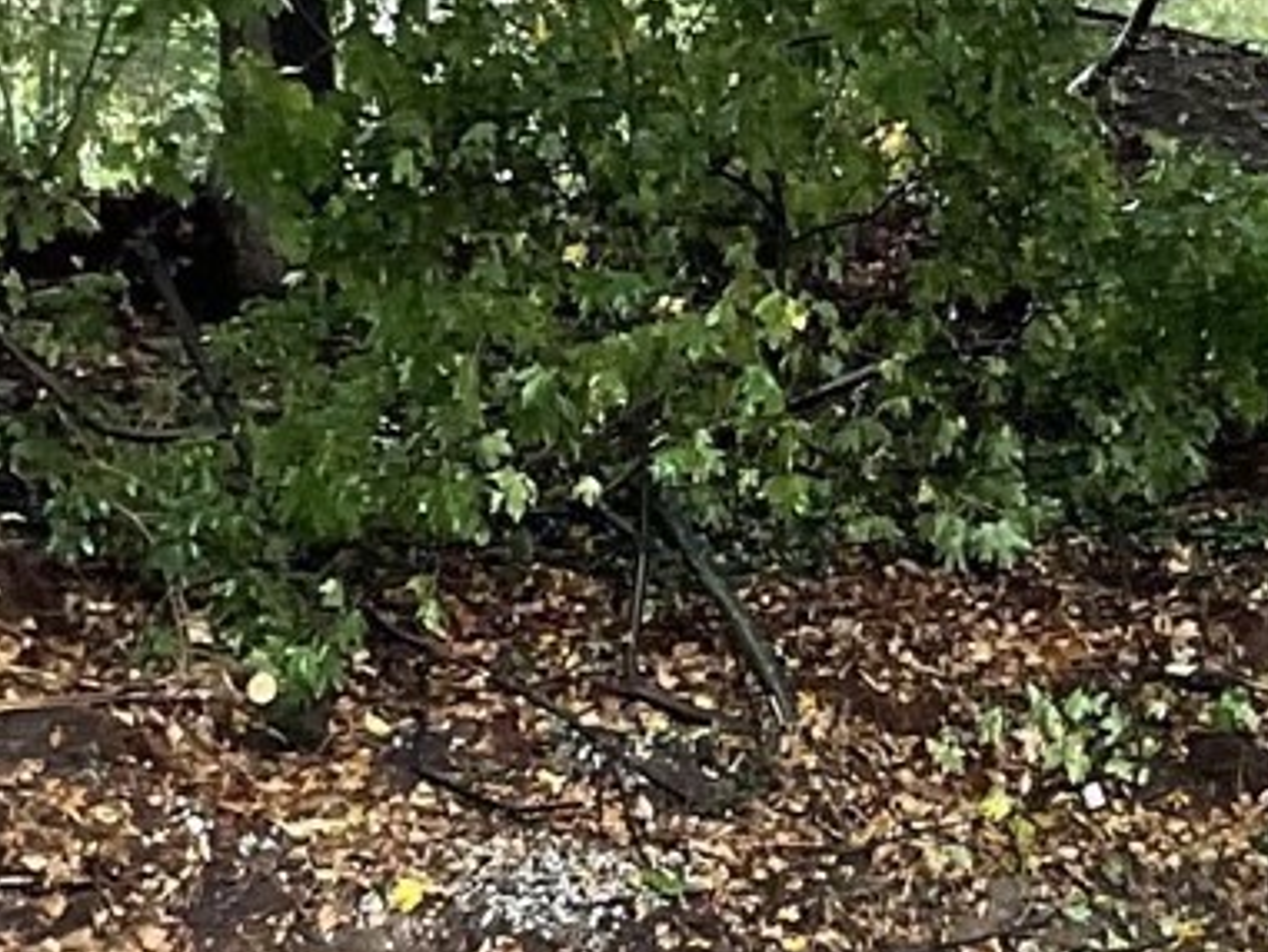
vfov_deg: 9.5
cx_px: 885
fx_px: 5716
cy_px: 280
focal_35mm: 156
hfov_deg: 12.6
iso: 100
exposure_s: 1/60
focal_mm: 3
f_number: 1.8
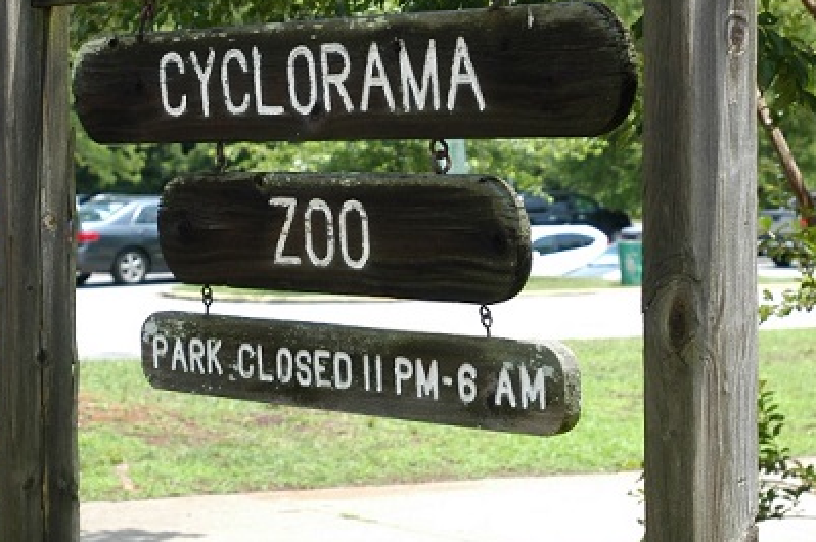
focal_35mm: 102
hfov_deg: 20.0
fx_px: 2308
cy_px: 74
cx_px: 439
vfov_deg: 13.3
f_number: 4.5
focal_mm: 35
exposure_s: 1/640
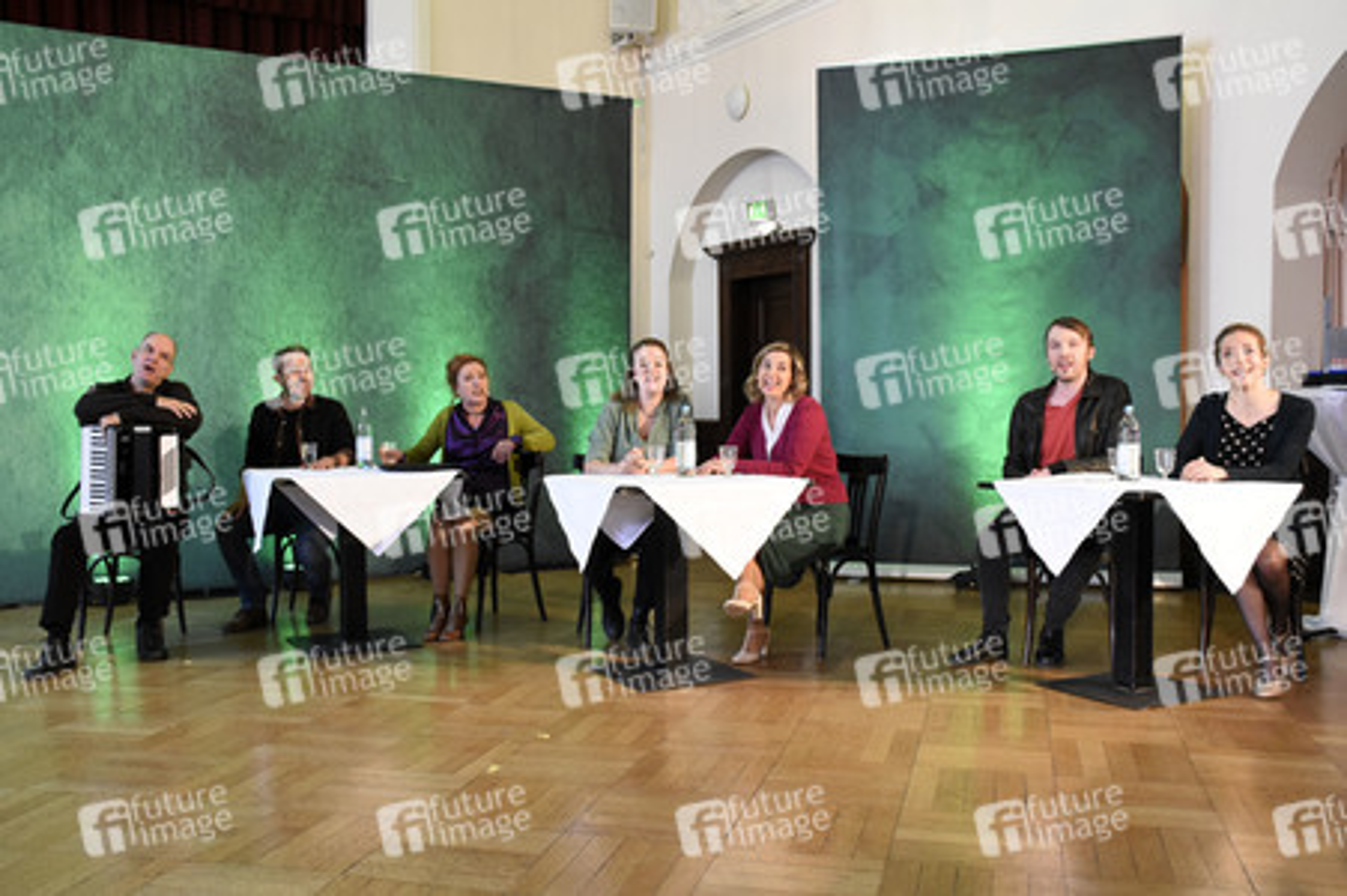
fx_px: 1290
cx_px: 674
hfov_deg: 55.1
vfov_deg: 38.3
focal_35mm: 34
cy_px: 448
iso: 4000
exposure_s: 1/160
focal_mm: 23
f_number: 6.3
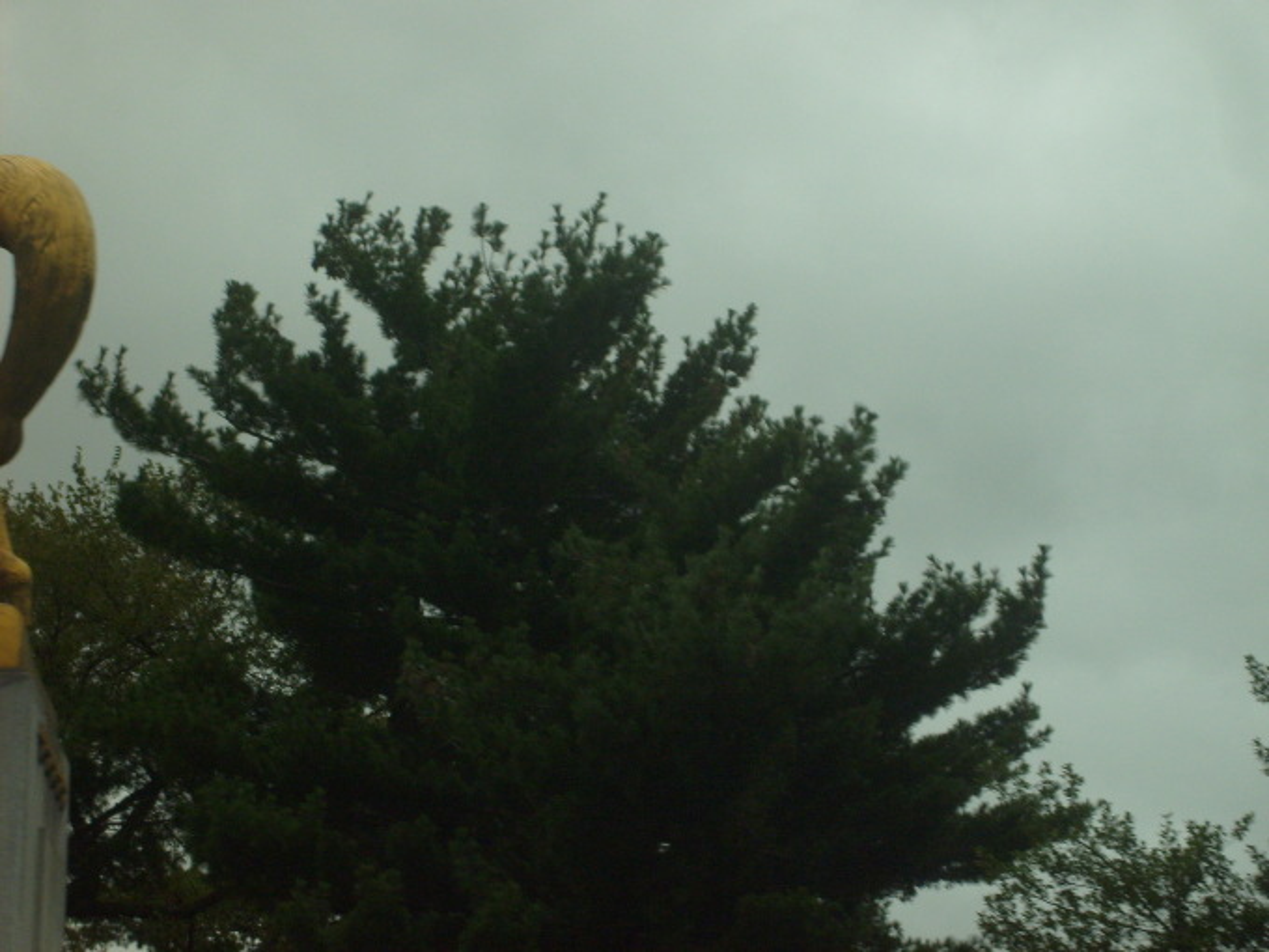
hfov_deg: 21.3
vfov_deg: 16.1
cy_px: 476
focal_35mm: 92
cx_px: 634
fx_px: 3373
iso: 80
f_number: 4.6
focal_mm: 15.5
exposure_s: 1/500
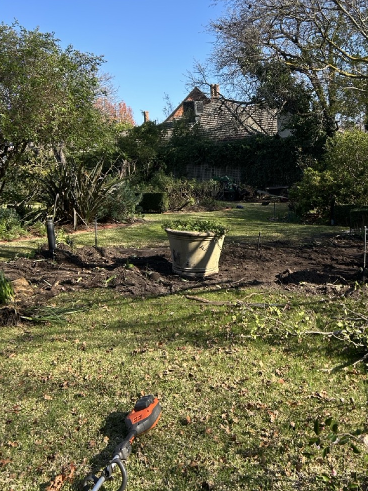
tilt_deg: -1.0
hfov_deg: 41.4
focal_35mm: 34
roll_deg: +1.5
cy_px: 184
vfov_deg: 53.4
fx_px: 482
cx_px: 234
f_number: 1.5
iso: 50
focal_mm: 5.7
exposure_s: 1/1449
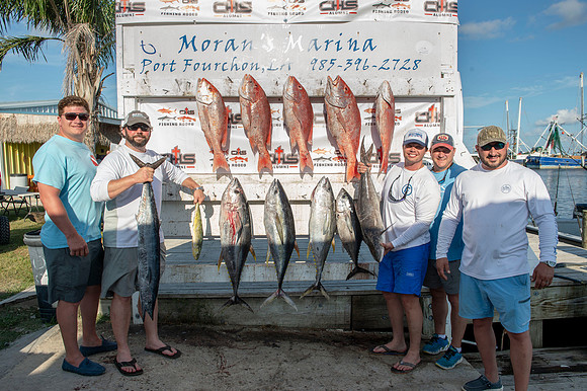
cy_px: 196
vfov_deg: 47.9
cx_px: 294
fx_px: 440
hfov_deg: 67.4
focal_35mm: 27
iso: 64
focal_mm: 27
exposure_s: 1/160
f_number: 8
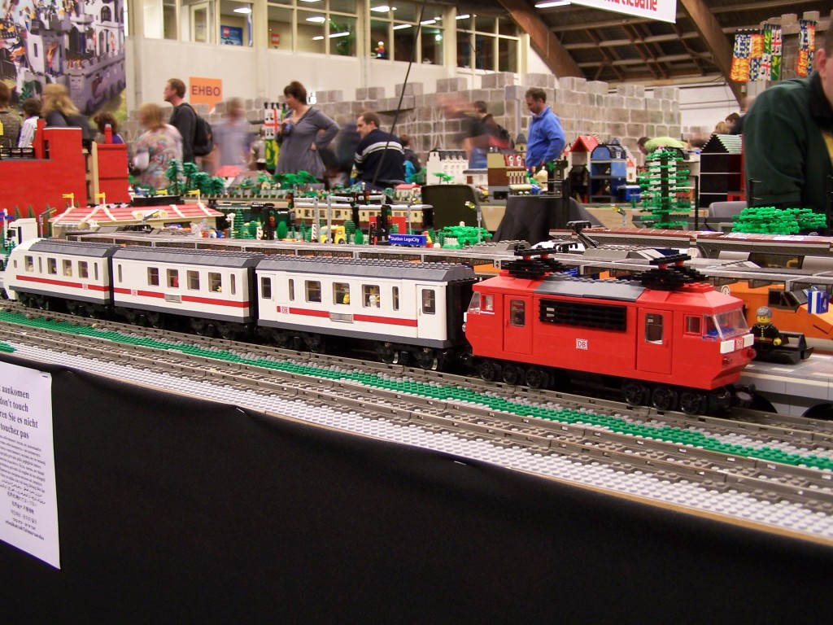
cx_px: 416
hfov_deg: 43.9
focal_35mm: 43
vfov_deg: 33.6
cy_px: 312
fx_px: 1035
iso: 80
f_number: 2.9
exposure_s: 1/2
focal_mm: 7.1
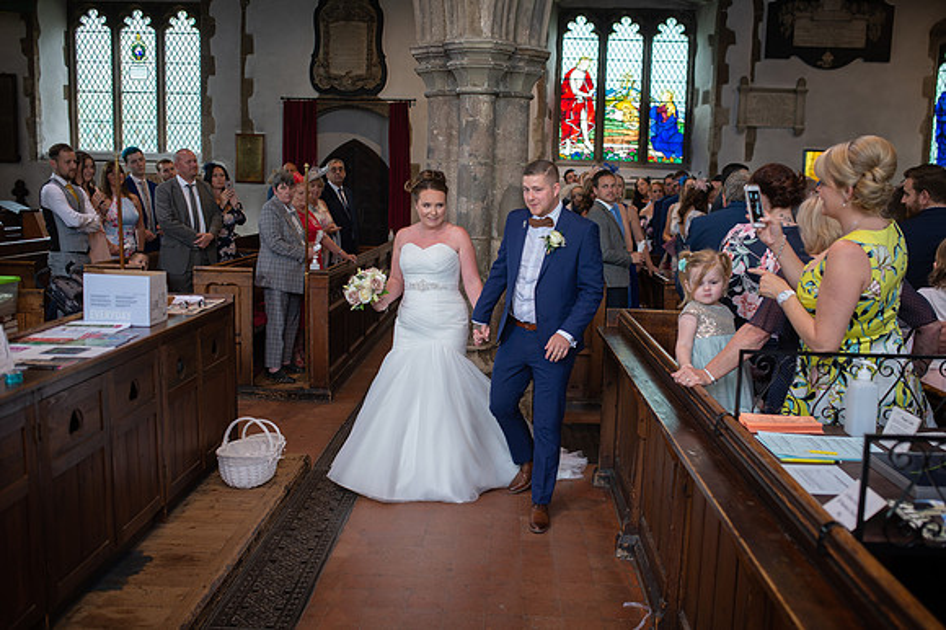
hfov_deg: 54.5
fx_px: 919
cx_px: 473
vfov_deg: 37.8
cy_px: 315
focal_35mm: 35
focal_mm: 35
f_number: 2.5
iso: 500
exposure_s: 1/125
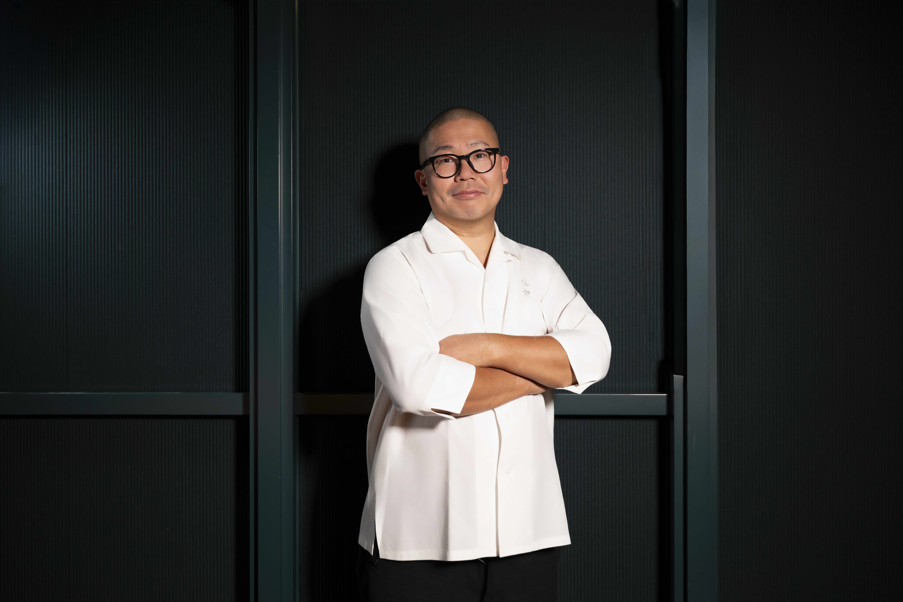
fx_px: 953
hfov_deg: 50.7
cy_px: 301
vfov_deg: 35.1
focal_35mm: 38
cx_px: 452
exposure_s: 1/250
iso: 500
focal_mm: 38
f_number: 2.8
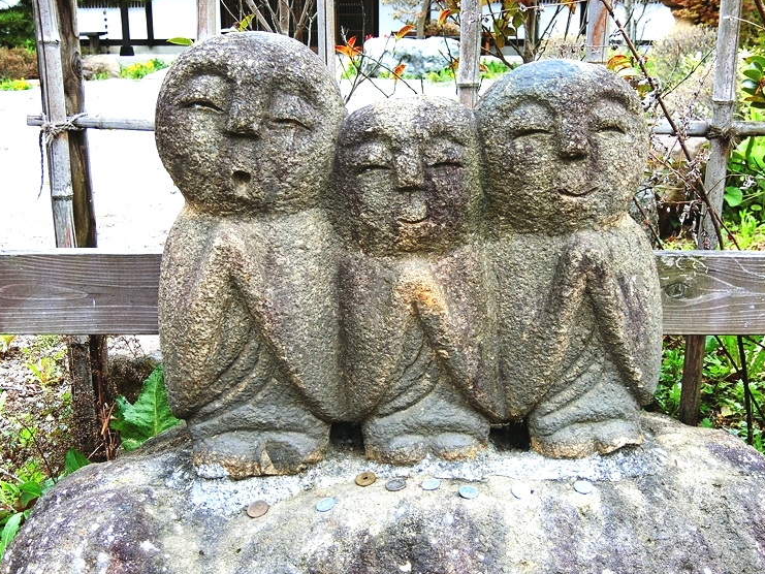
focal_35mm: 41
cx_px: 405
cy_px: 282
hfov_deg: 45.7
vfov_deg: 35.1
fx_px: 906
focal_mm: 8.1
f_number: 3.7
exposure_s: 1/125
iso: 80
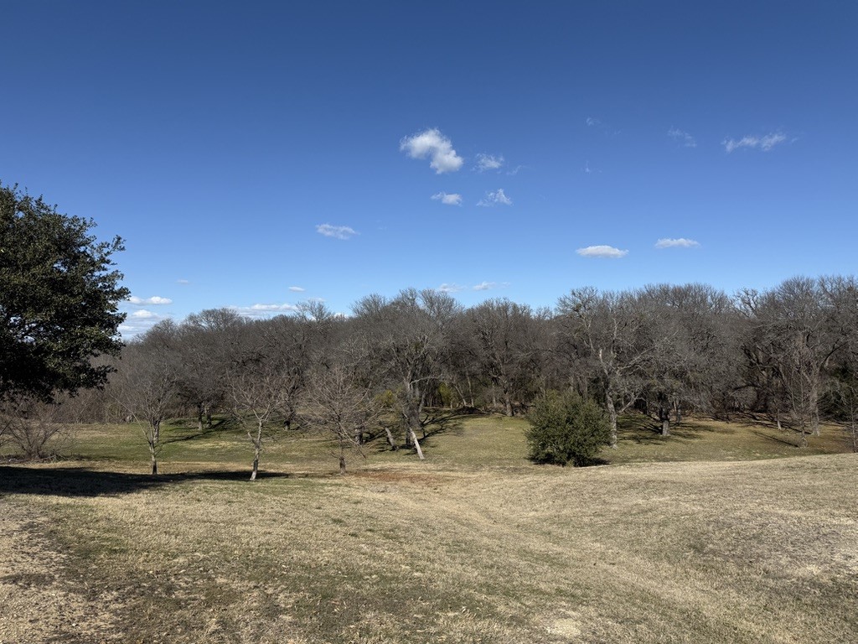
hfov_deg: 71.6
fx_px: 595
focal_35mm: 24
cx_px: 429
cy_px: 322
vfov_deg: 56.8
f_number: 1.78
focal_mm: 6.76
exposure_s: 1/6711
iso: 80
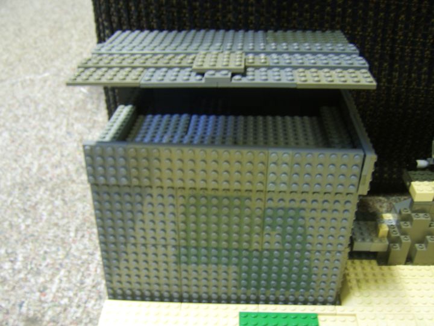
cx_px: 217
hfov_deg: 58.4
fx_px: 389
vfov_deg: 45.4
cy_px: 163
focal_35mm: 31
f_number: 2.7
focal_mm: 8.13
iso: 71
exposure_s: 1
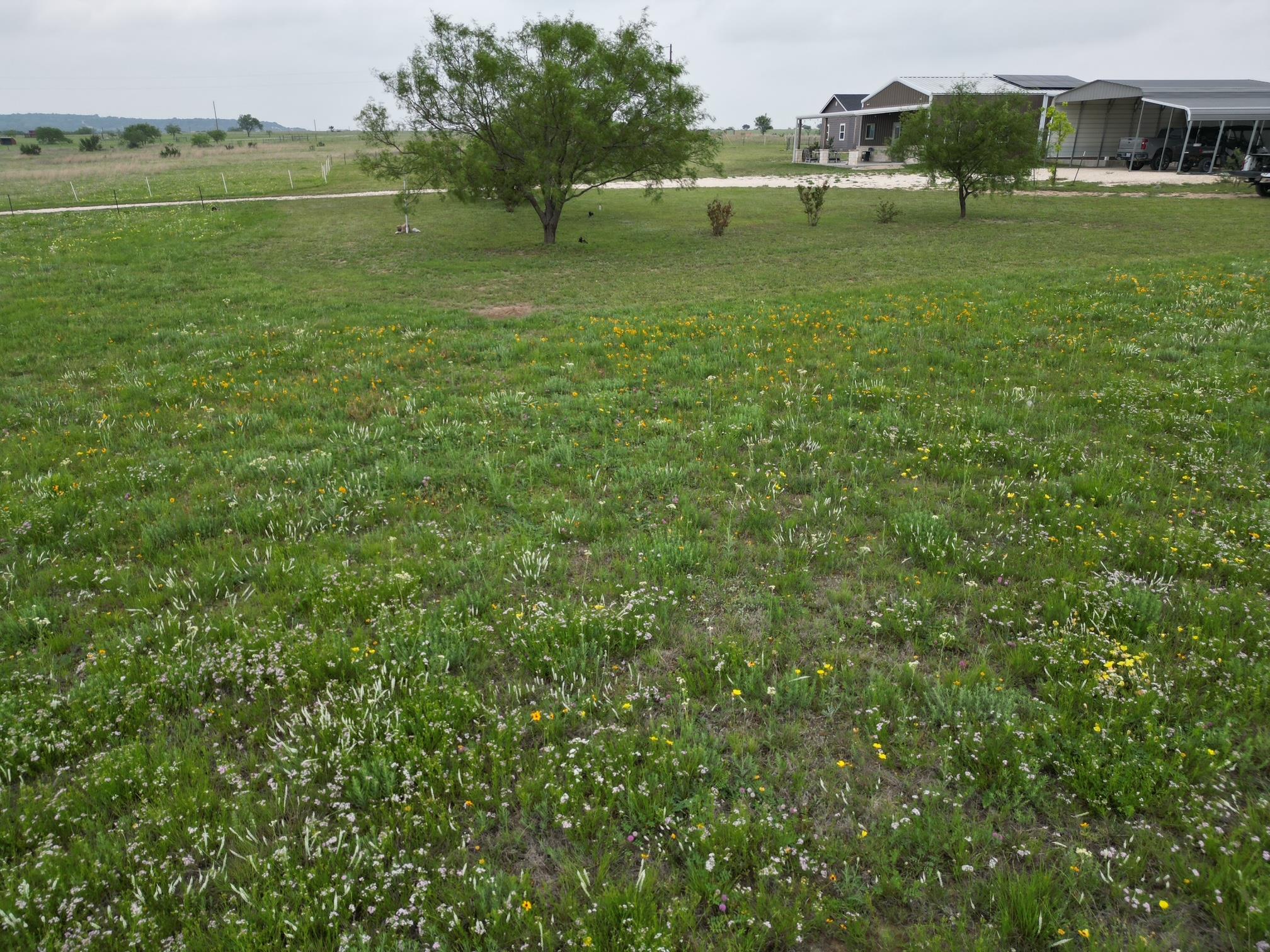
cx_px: 635
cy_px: 476
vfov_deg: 56.8
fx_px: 881
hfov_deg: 71.6
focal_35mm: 24
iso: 140
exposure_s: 1/1250
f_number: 1.7
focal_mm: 6.72
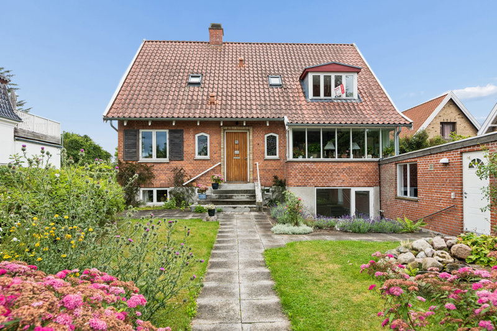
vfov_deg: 59.5
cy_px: 166
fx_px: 290
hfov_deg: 81.2
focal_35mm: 21
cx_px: 248
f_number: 13
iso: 400
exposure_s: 1/125
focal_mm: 21
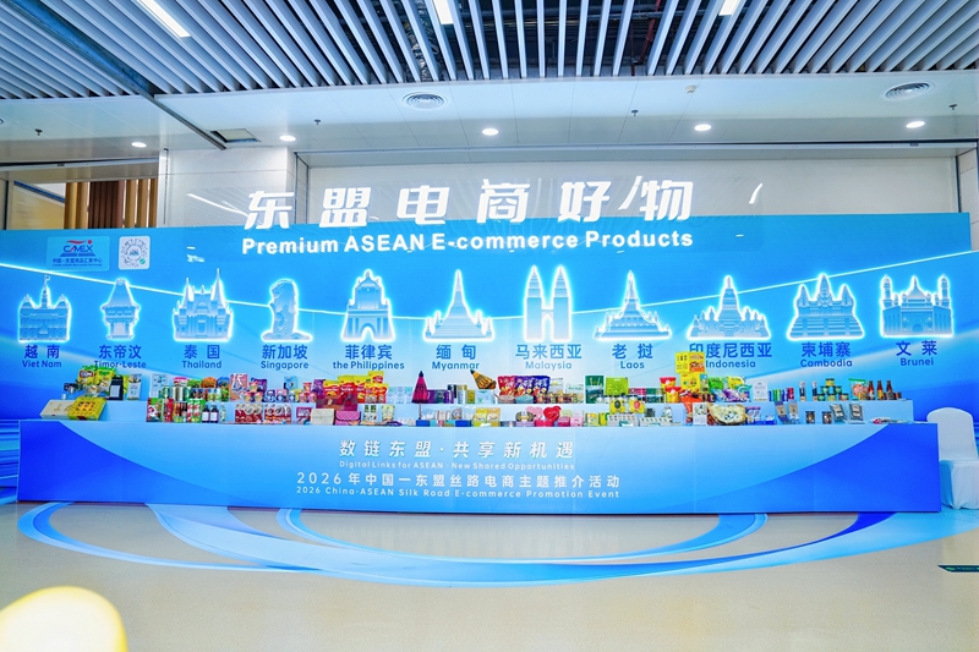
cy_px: 326
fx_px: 652
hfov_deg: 73.8
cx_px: 490
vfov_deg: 53.1
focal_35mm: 24
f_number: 5
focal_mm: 24
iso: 800
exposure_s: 1/125
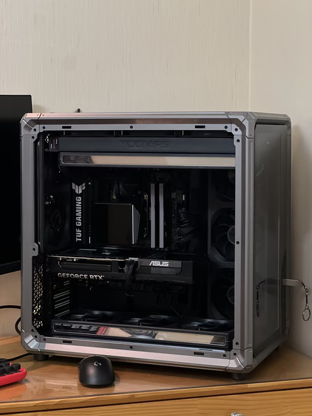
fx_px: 926
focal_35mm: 77
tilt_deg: -4.1
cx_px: 156
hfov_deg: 19.1
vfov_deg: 25.4
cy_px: 208
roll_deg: -0.6
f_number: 2.8
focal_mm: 9
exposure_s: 1/20
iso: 400
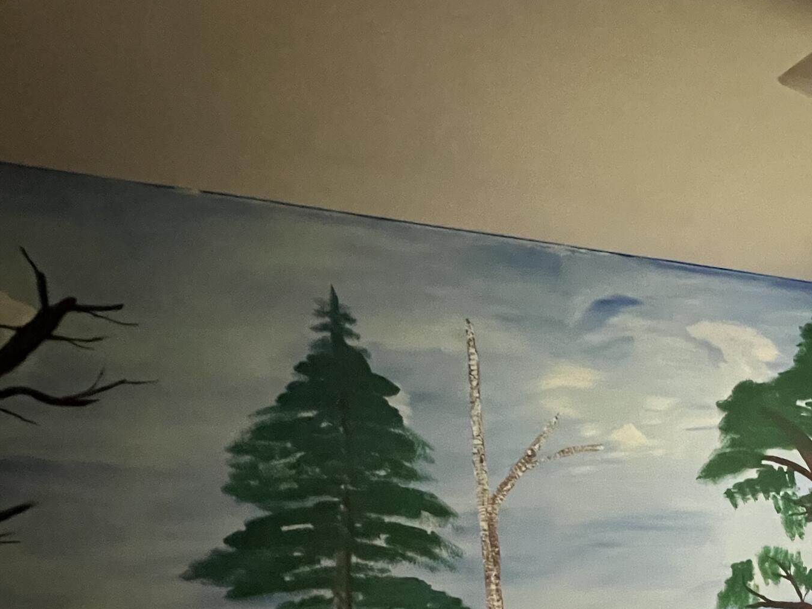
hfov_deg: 55.9
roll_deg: +1.4
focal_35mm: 29
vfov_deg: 40.4
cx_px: 682
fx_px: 680
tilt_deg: -9.9
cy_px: 645
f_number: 1.8
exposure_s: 1/42
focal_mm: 1.57
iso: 1000
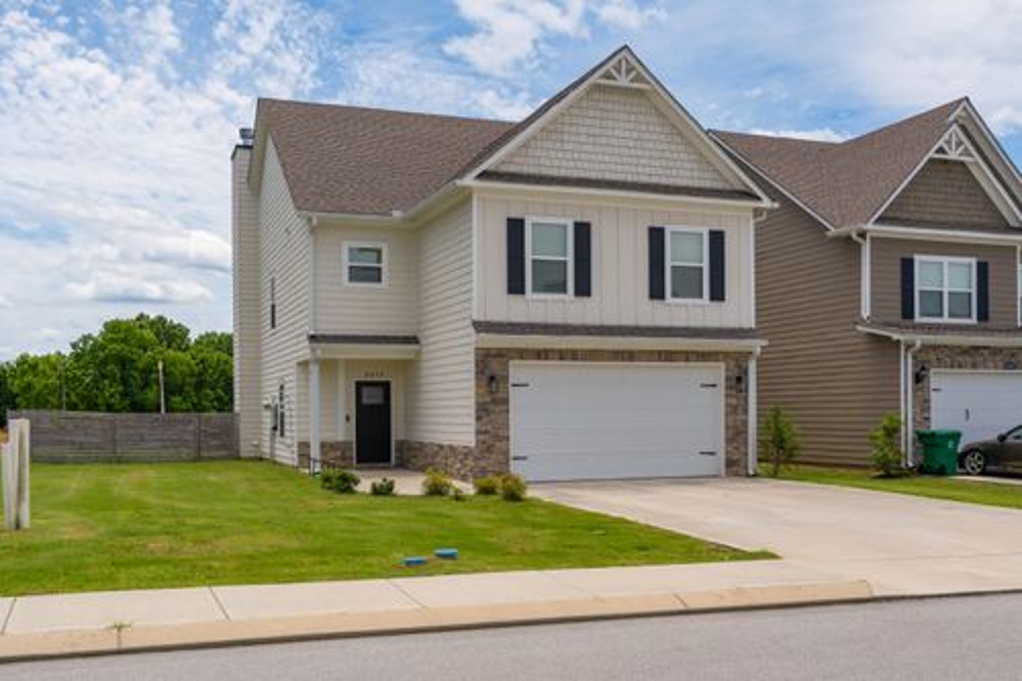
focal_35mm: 35
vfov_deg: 37.8
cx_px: 511
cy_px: 340
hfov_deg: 54.5
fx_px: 993
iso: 320
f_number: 7.1
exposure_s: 1/1250
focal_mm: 35
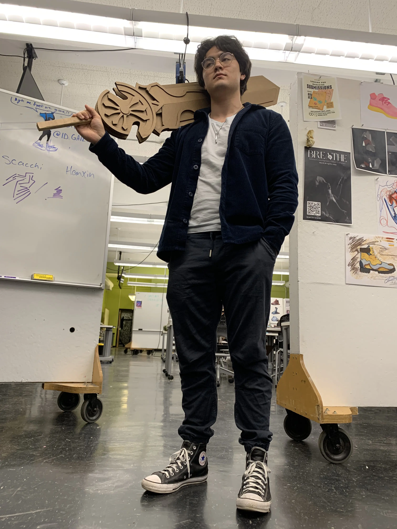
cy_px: 264
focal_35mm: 26
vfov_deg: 67.3
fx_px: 398
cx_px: 198
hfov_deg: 53.1
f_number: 1.8
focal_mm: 4.25
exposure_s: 1/60
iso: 125
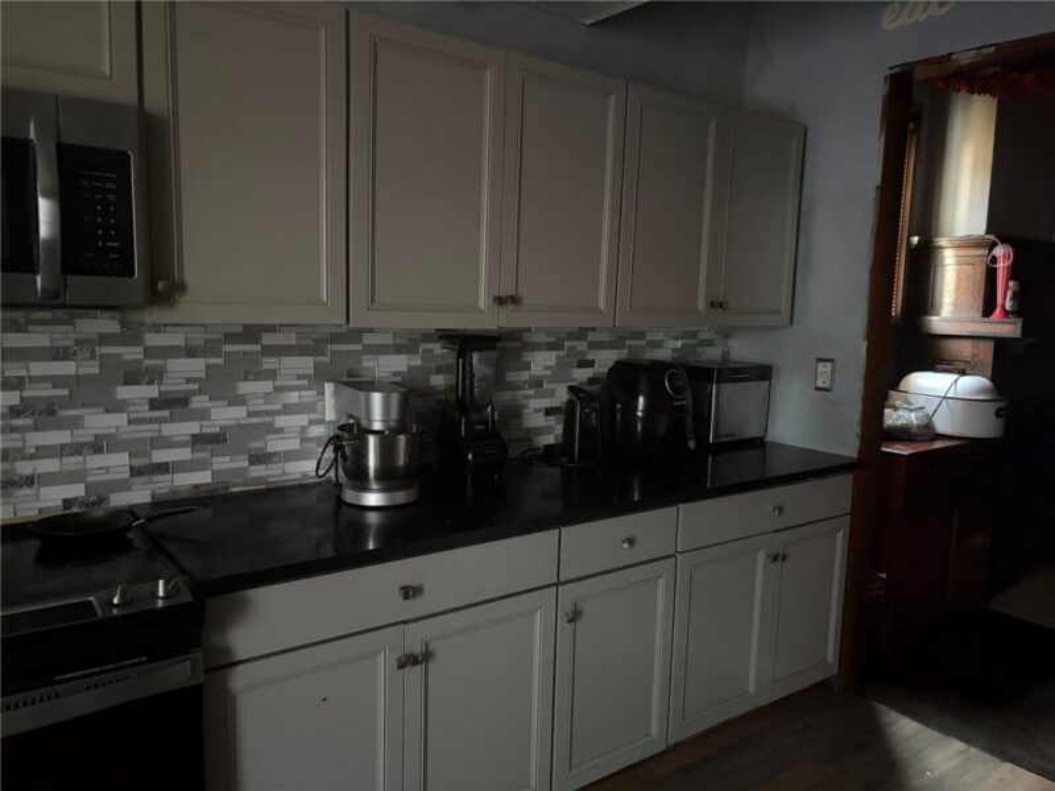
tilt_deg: -6.2
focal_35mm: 26
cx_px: 528
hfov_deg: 67.3
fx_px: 792
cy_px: 396
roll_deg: -1.2
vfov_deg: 53.1
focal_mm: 5.96
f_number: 1.6
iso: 1000
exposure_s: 1/23
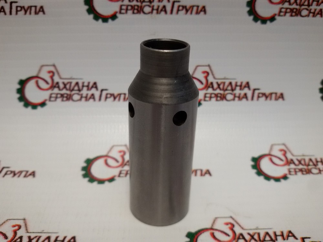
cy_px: 121
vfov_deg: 45.4
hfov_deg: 58.4
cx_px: 162
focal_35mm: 31
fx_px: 289
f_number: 2.4
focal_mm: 2.93
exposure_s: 1/100
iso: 80
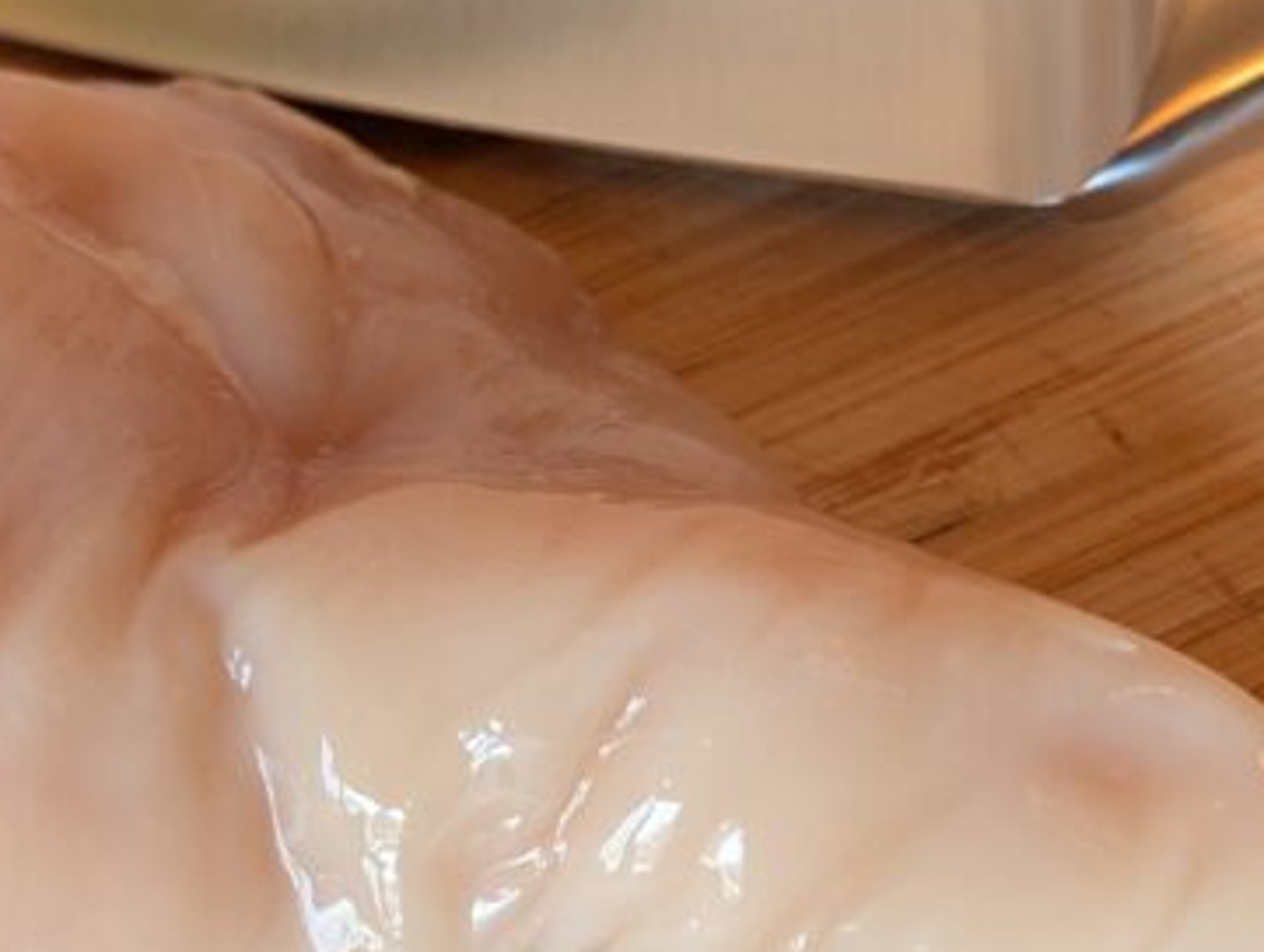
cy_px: 376
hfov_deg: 28.5
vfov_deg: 21.6
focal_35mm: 68
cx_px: 571
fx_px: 2487
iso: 292
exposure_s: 1/50
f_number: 1.68
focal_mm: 6.9
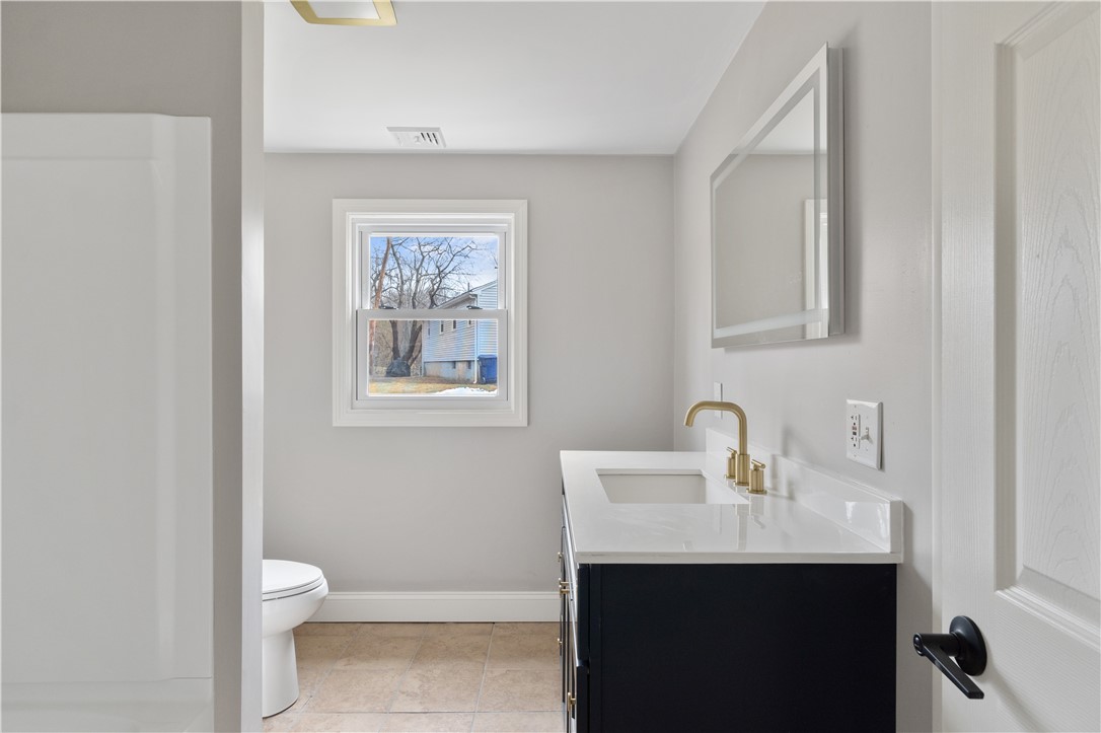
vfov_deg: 63.2
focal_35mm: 20
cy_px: 366
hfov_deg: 85.4
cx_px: 550
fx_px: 596
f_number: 7.1
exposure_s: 1/3
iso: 320
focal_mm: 13
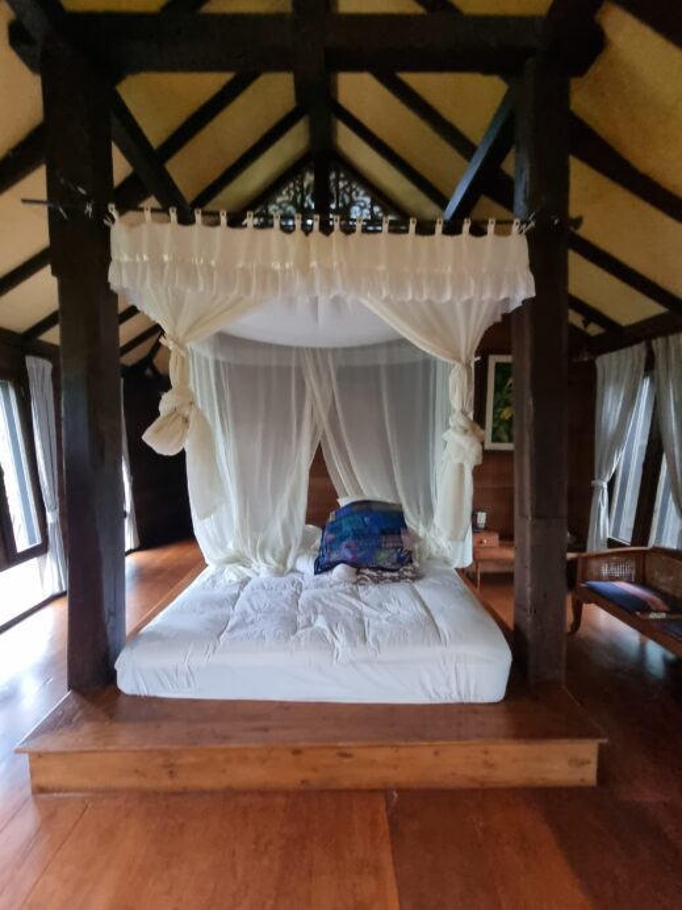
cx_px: 341
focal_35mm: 13
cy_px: 455
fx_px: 341
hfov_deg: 89.9
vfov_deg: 106.2
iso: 640
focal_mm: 2.2
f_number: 2.2
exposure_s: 1/25
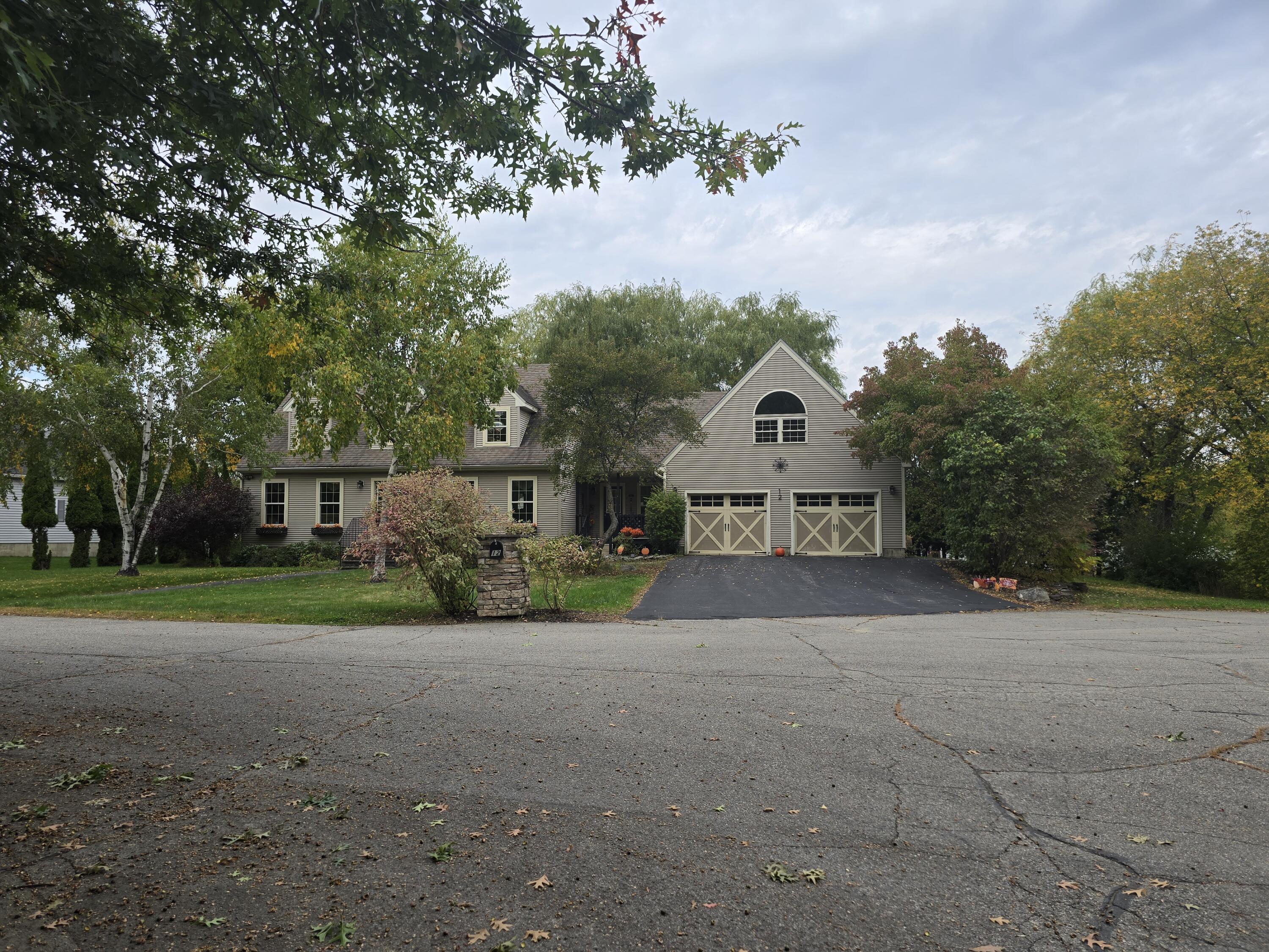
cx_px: 634
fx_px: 843
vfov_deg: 58.9
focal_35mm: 23
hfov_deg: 73.9
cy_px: 476
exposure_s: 1/182
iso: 12
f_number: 1.7
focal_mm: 6.3
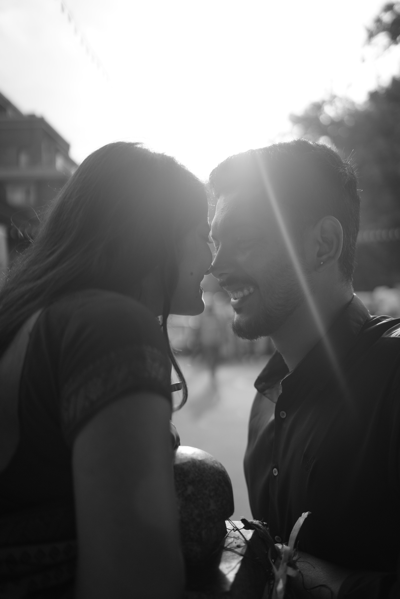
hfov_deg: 37.9
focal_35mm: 35
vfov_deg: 54.4
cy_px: 300
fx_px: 583
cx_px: 200
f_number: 1.8
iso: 250
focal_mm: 35
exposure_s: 1/5000
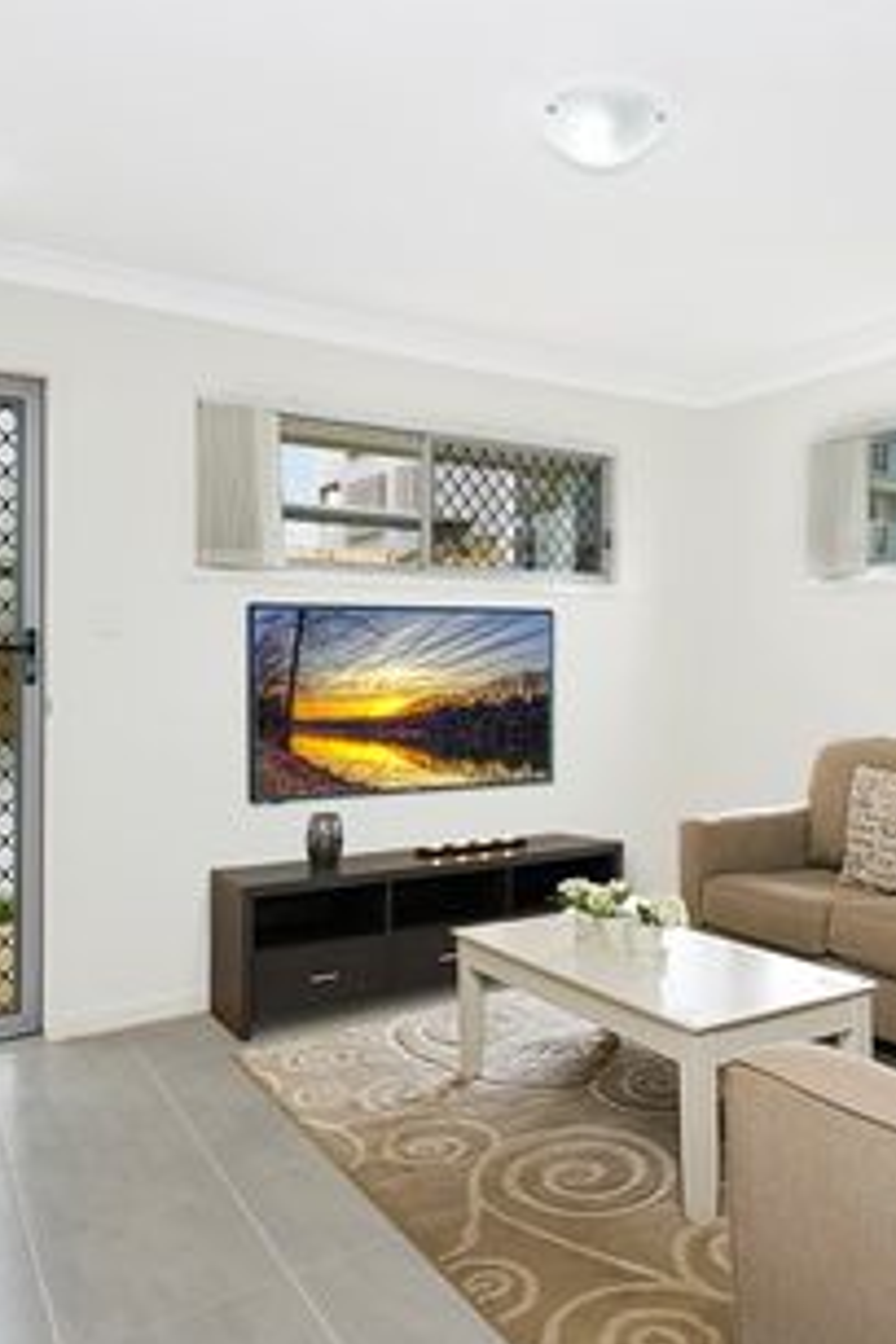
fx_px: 859
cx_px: 593
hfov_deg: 54.1
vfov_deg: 76.1
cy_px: 674
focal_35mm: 23
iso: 400
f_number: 11
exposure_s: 1/500
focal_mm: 10
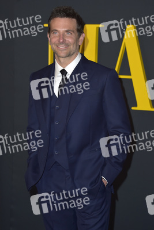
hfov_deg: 16.1
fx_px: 545
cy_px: 115
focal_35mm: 85
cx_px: 77
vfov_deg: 23.9
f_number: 6.3
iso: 320
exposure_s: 1/250
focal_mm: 85
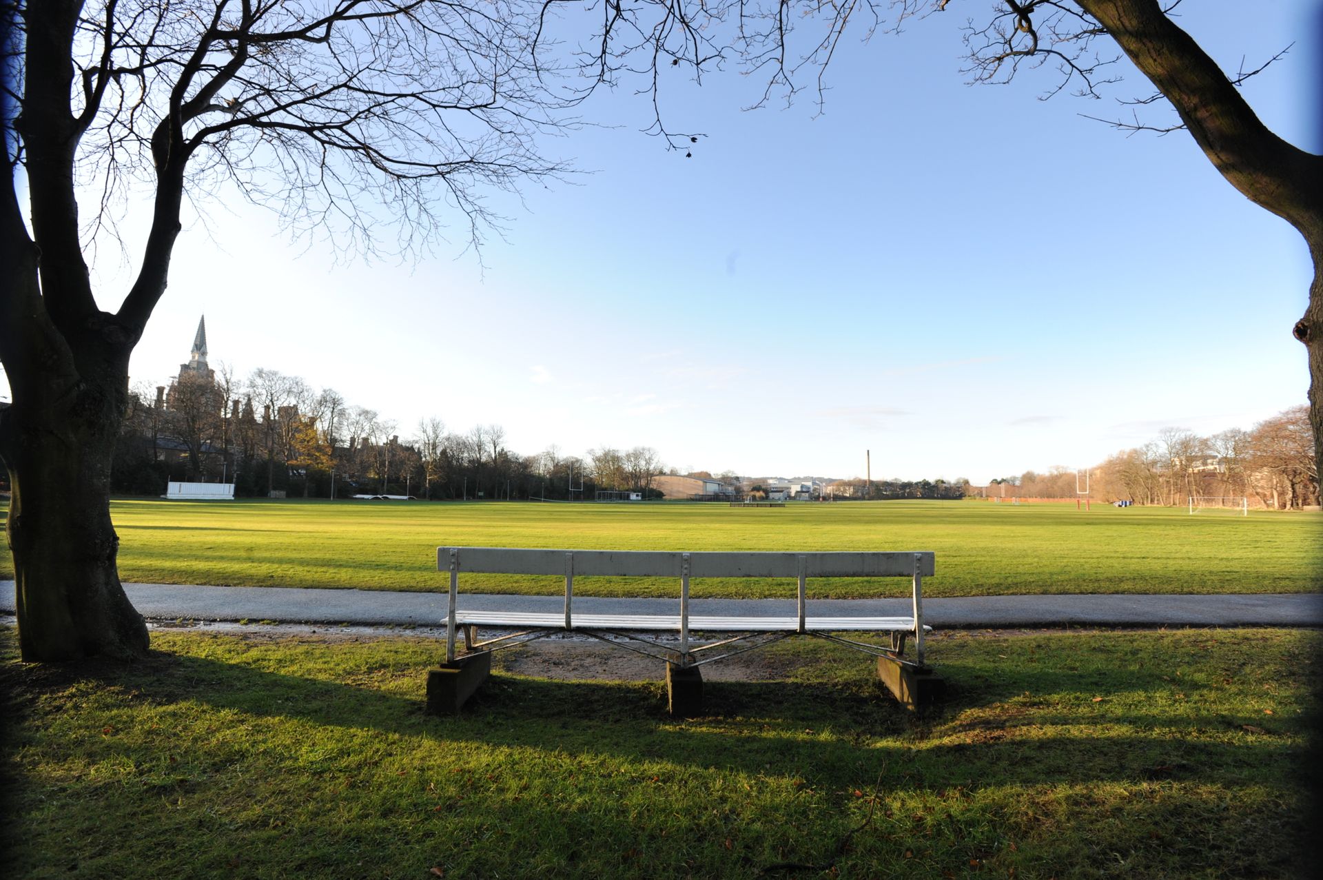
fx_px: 624
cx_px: 662
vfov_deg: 70.4
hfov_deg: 93.3
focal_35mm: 17
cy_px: 440
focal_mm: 17
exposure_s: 1/125
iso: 320
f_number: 8
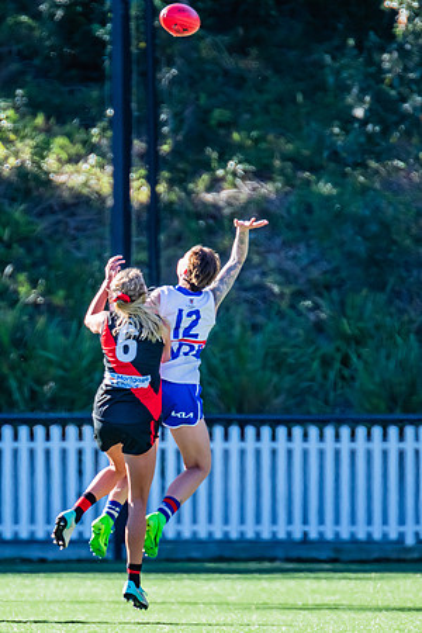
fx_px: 17203
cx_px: 109
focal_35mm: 978
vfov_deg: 2.1
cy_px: 344
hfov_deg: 1.4
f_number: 5.6
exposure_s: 1/1250
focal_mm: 600
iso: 900
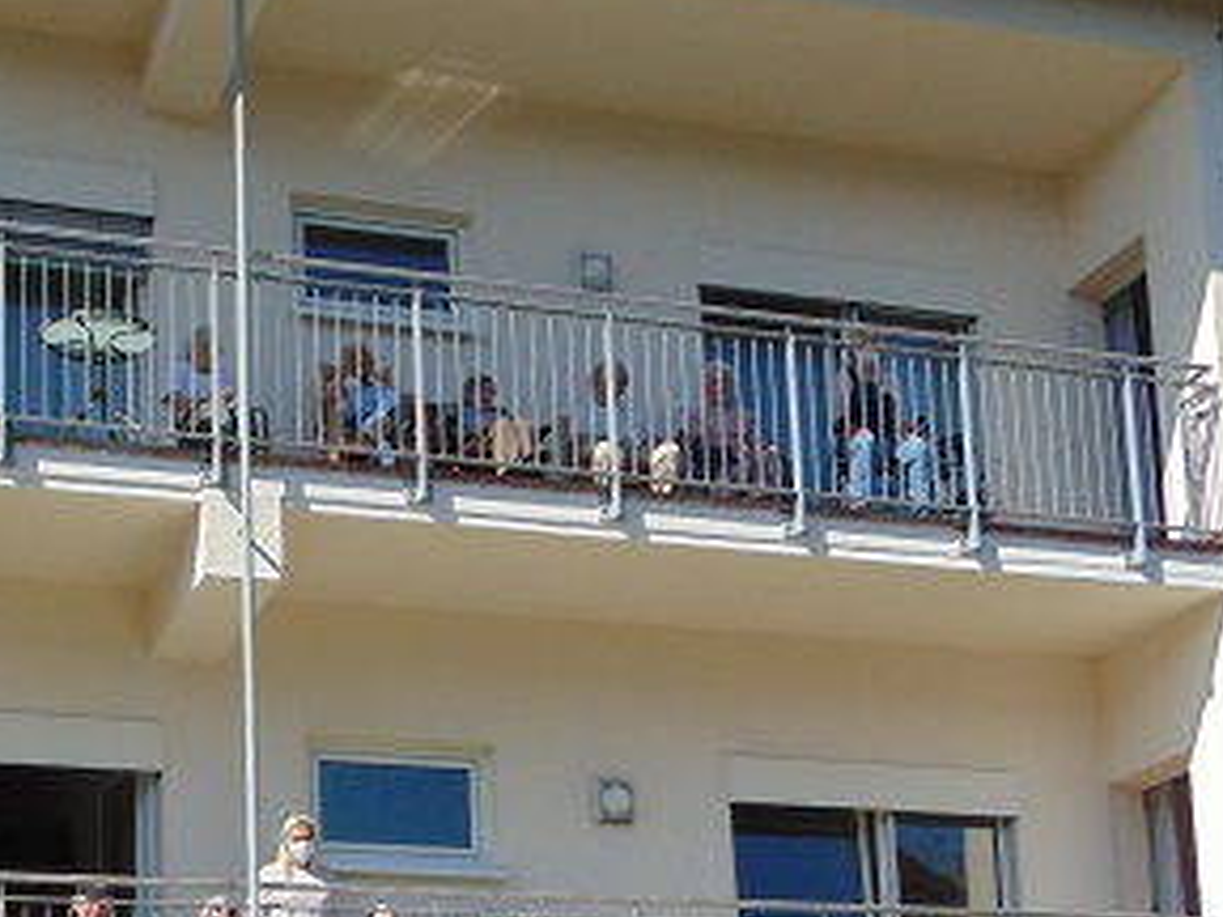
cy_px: 1036
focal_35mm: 65
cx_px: 357
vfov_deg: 21.3
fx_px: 2296
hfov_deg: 29.5
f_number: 7.7
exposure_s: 1/250
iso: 80
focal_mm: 4.5
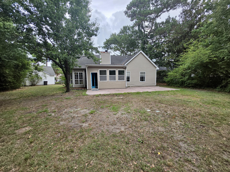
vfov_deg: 89.9
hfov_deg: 106.2
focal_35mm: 13
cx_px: 115
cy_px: 86
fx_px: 86
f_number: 1.9
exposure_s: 1/1163
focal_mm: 2.2
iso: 40
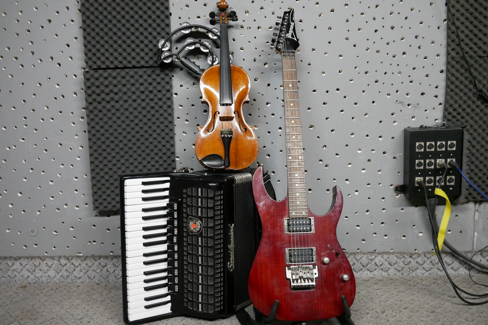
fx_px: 515
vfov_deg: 35.1
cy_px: 160
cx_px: 243
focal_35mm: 38
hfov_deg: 50.7
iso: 2500
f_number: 5
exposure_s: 1/60
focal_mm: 18
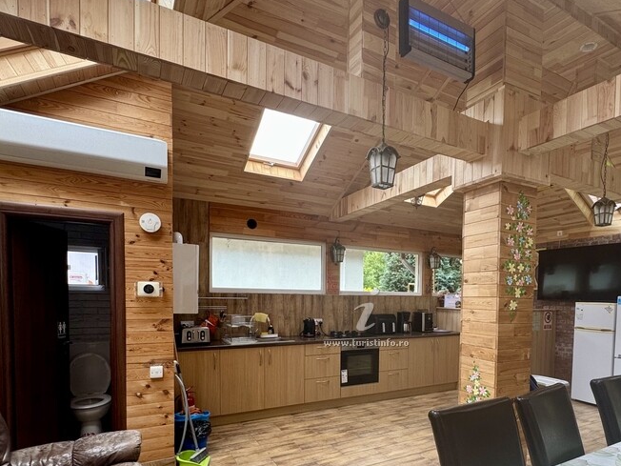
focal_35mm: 22
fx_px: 395
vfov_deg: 59.5
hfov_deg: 75.7
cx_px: 365
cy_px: 314
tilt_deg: -2.7
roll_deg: -1.0
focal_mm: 2.22
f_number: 2.2
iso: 80
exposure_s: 1/99
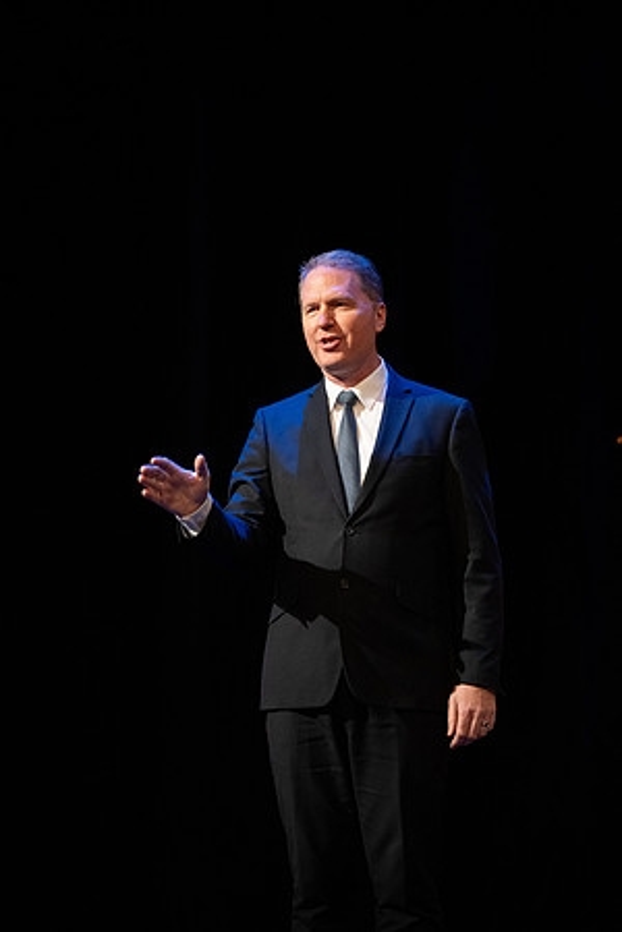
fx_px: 5183
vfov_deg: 10.3
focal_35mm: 200
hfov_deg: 6.9
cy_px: 466
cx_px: 311
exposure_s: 1/320
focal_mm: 200
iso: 4000
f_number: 2.8
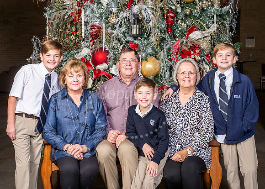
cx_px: 133
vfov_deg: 24.3
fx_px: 440
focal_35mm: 58
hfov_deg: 33.5
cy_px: 88
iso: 160
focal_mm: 52
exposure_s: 1/125
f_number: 7.1
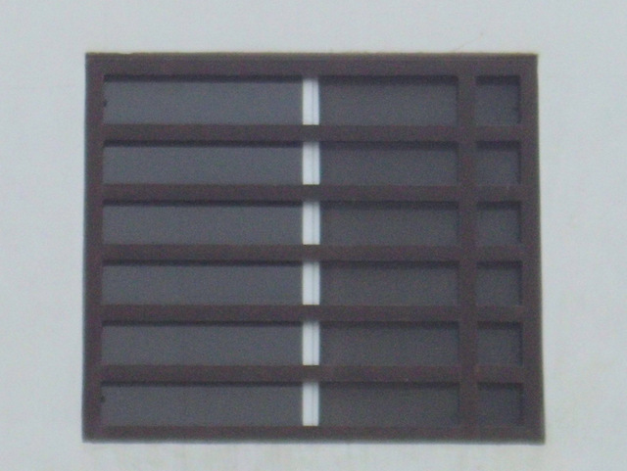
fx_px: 2030
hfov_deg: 17.6
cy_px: 236
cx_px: 314
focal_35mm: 112
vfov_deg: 13.2
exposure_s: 1/160
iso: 100
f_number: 6
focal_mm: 20.1
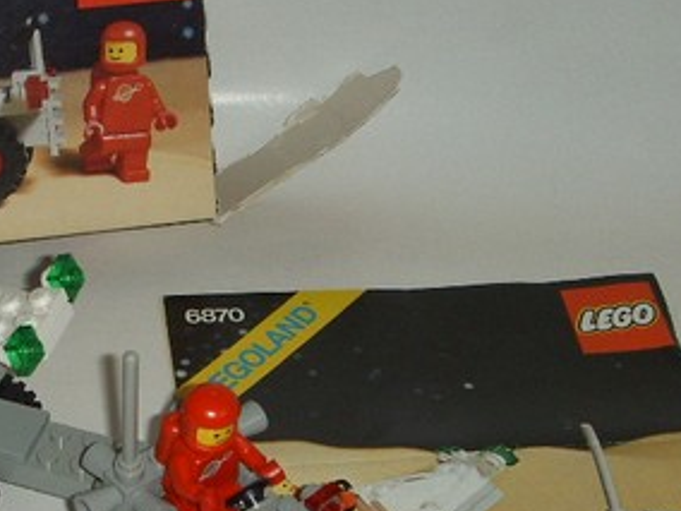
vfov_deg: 16.8
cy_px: 331
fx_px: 1731
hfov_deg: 22.0
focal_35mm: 88
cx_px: 132
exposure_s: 1/45
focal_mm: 6.6
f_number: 3.5
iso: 100
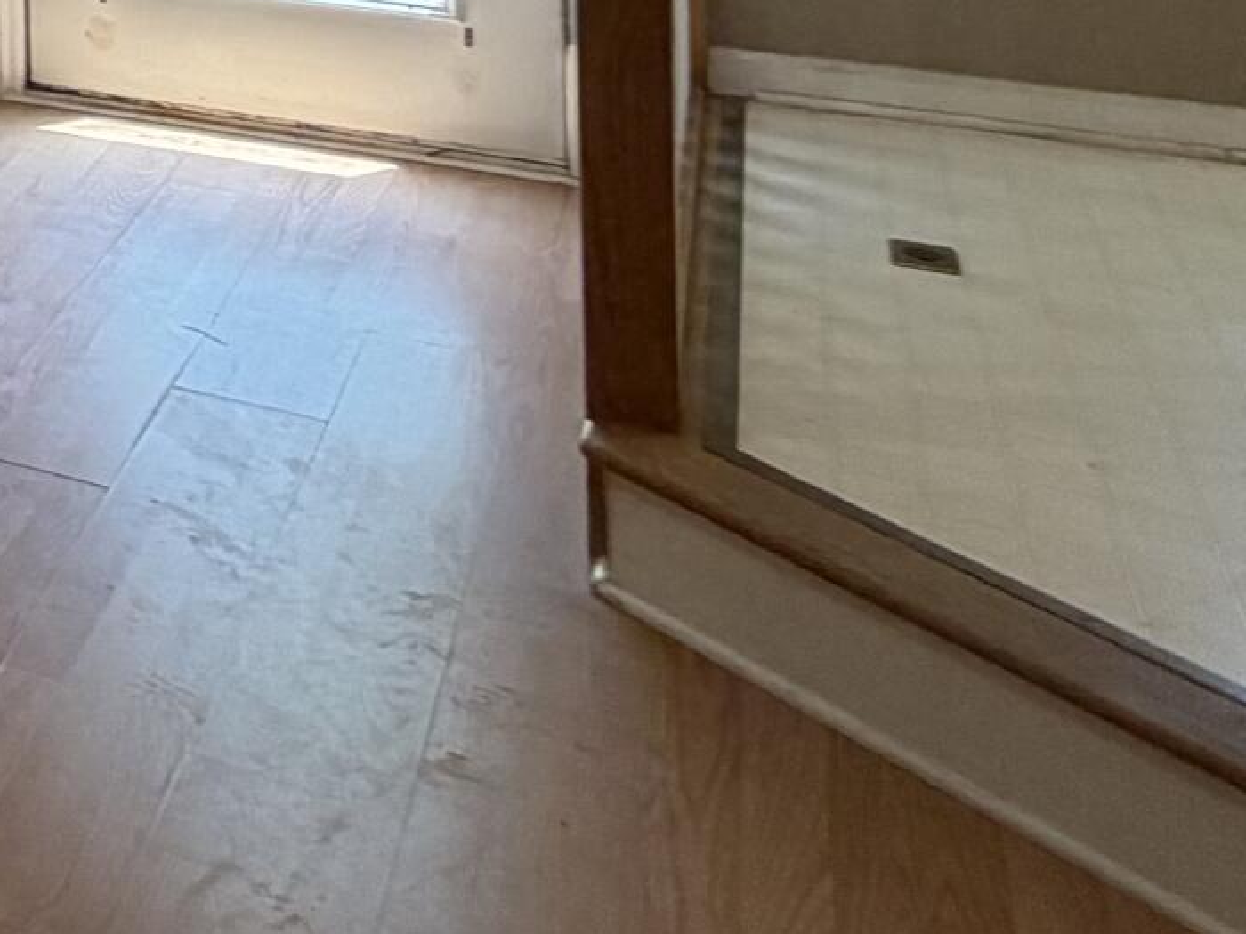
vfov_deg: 20.7
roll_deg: +2.0
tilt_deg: -1.4
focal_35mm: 60
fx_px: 2160
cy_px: -475
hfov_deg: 20.9
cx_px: -1040
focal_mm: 2.22
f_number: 2.2
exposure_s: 1/60
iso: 200
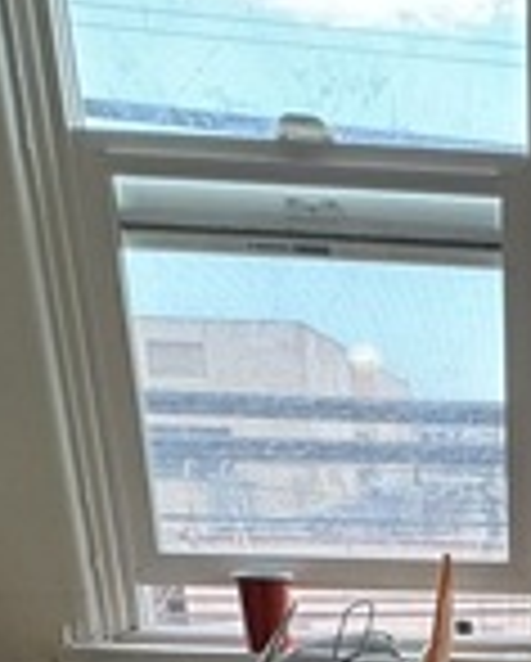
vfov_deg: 23.5
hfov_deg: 22.5
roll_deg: -2.4
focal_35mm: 62
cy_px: 1022
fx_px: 1215
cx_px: 659
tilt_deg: -24.8
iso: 100
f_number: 2.2
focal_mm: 2.22
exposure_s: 1/120
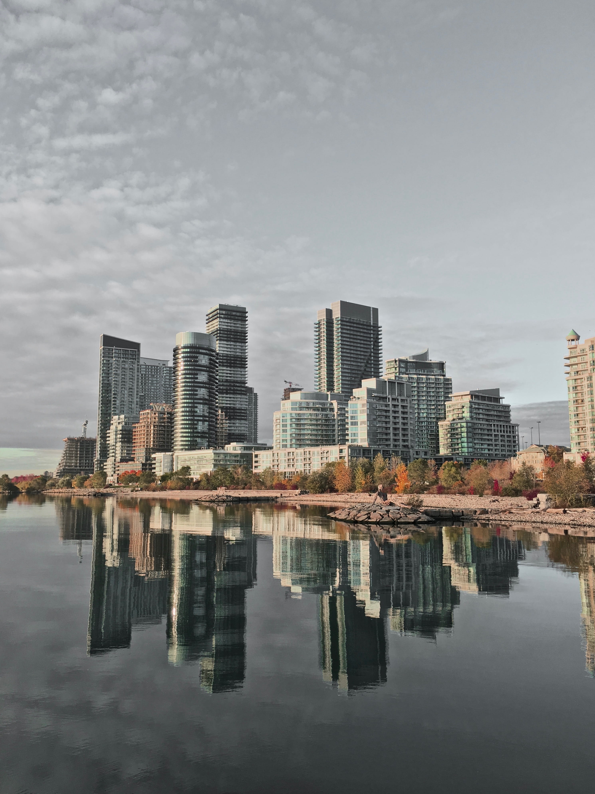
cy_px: 397
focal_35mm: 29
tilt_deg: +6.0
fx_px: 665
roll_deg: -0.6
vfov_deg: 61.7
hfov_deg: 48.2
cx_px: 298
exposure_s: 1/596
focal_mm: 4.15
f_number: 2.2
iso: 25
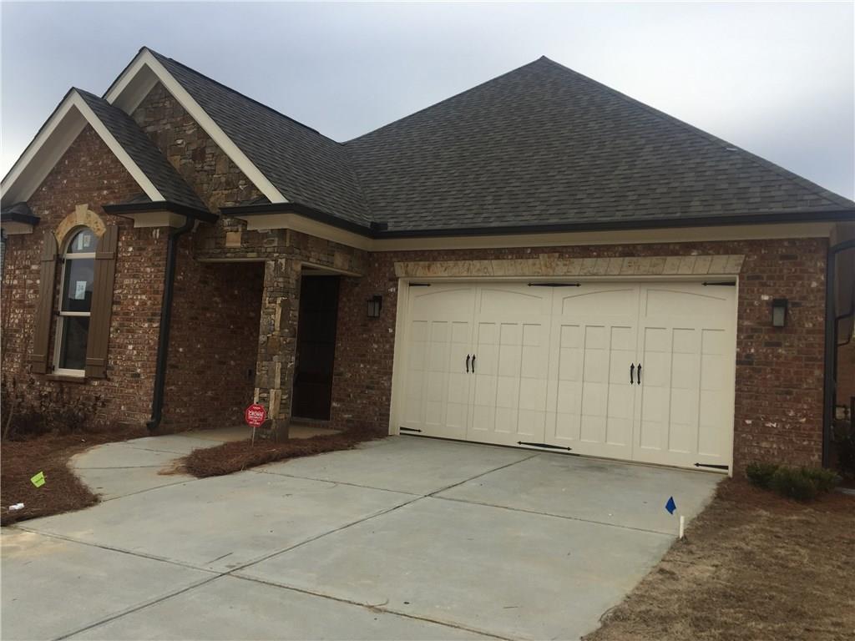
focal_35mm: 29
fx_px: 716
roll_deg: -3.3
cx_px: 428
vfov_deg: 48.2
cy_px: 320
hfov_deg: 61.7
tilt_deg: +5.2
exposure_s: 1/1364
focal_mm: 4.15
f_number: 2.2
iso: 32
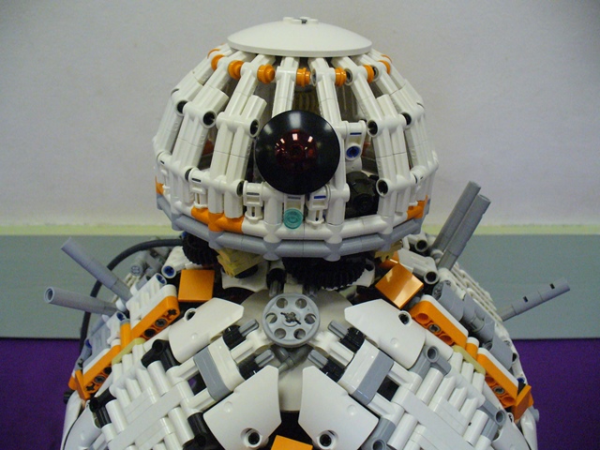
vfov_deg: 38.7
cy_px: 225
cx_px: 300
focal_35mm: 37
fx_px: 641
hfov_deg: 50.1
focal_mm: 6.1
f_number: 2.8
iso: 400
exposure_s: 1/60
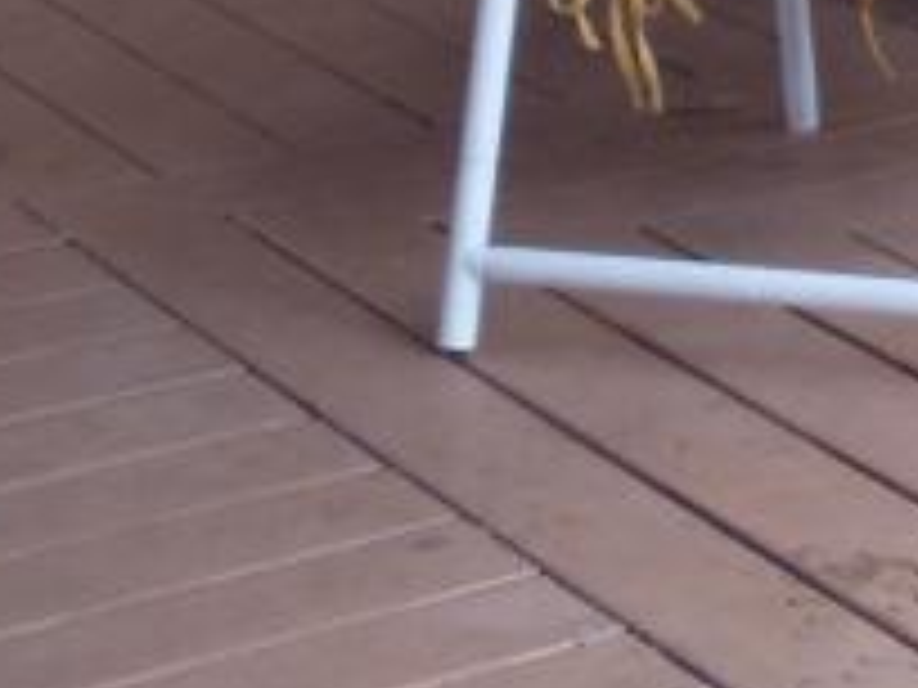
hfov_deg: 8.5
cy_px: -648
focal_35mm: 221
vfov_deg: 6.5
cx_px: 1881
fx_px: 5861
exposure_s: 1/40
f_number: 3.5
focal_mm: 6
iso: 100
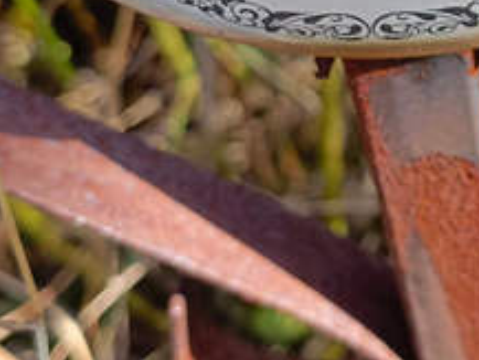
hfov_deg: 21.1
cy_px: 35
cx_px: 369
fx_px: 1274
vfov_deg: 15.9
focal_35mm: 92
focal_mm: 4.76
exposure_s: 1/237
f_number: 1.69
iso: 112
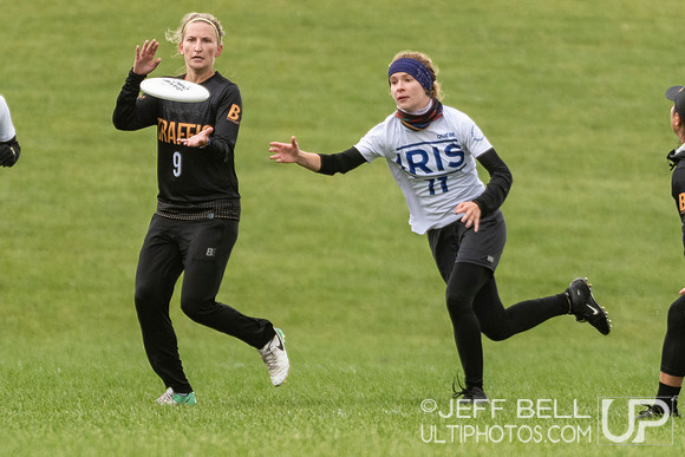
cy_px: 226
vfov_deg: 1.2
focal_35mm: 1163
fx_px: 22131
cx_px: 286
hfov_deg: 1.8
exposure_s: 1/1250
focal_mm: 400
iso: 560
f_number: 4
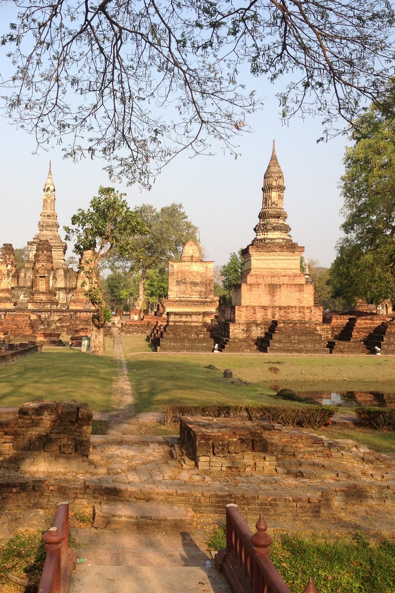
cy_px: 291
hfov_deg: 26.7
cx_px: 108
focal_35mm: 50
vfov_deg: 39.6
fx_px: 823
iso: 50
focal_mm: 4.28
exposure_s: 1/812
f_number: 2.4
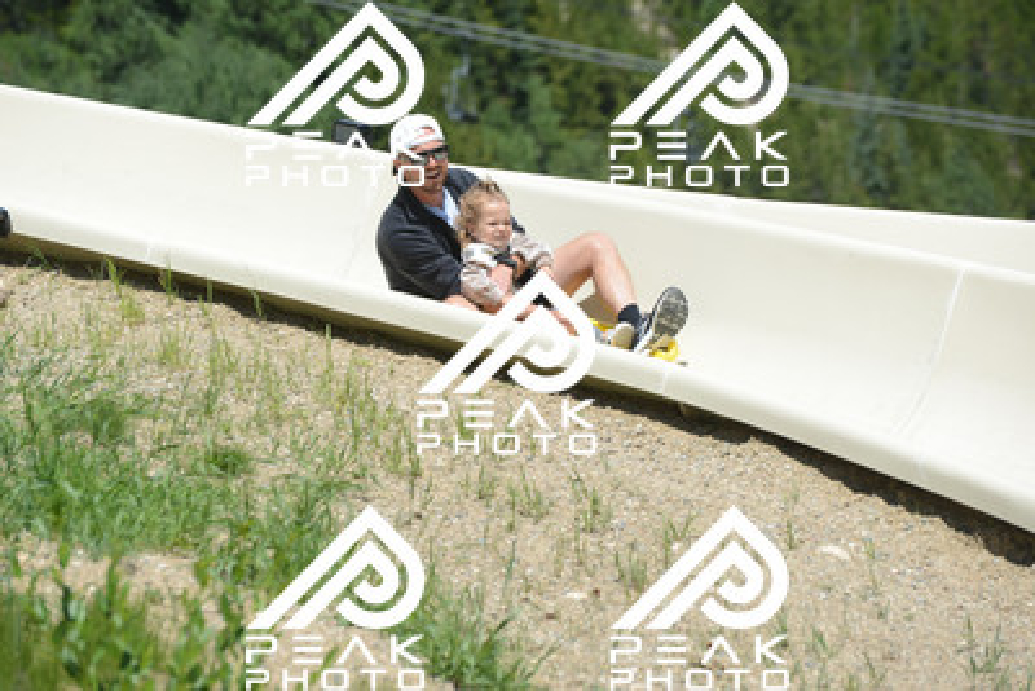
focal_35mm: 195
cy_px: 346
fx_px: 5608
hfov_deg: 10.5
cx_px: 518
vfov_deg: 7.0
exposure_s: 1/1250
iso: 400
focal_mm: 195
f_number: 6.3
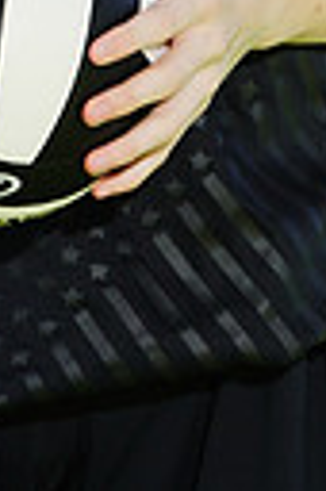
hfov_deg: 1.1
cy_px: -430
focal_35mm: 1302
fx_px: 17732
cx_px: -19
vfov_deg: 1.6
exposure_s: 1/200
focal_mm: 288
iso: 200
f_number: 10
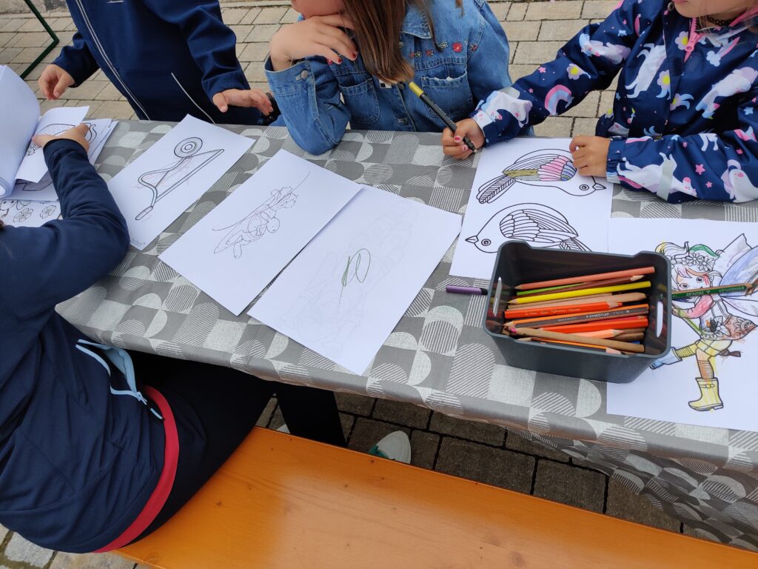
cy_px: 284
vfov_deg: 51.4
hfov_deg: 65.3
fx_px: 591
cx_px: 379
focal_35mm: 27
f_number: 1.65
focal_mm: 4.75
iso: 125
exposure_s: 1/2544
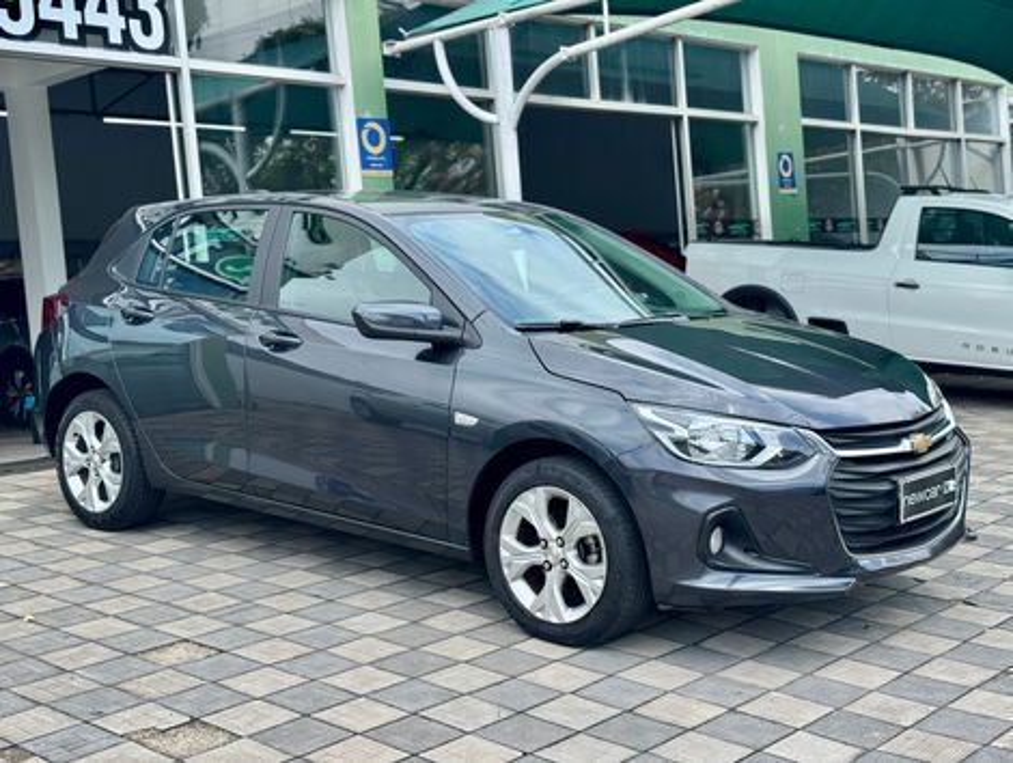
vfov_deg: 30.3
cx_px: 506
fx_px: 1407
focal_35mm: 48
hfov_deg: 39.6
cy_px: 382
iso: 64
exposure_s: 1/2110
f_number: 1.78
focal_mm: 6.76
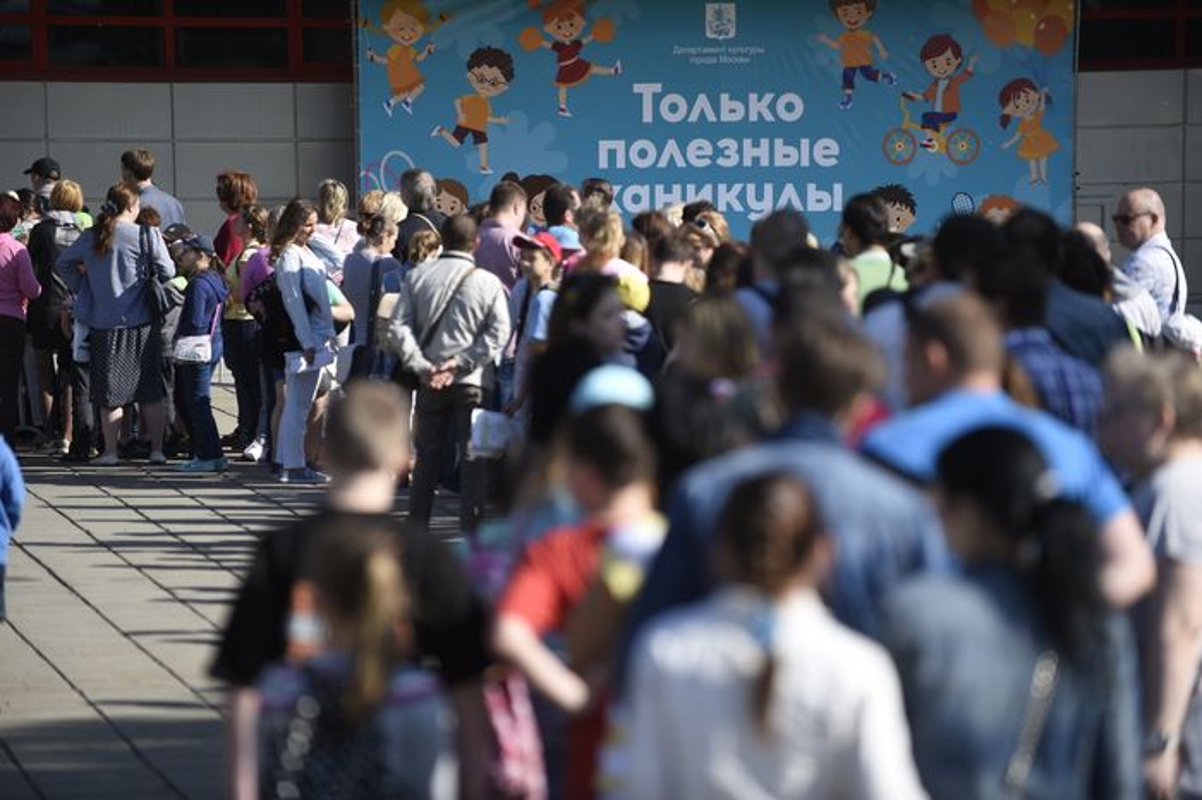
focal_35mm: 200
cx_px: 601
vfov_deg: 6.9
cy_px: 400
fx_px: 6674
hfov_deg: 10.3
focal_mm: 200
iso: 125
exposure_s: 1/1250
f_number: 3.5
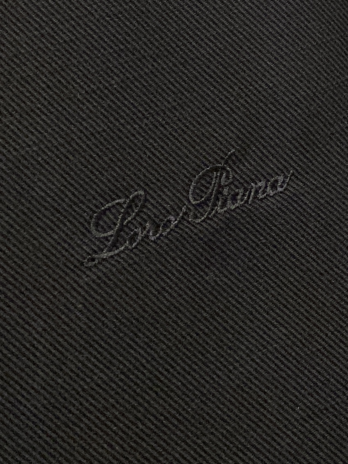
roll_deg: +14.6
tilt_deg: +4.4
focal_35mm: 26
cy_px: 232
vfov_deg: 67.3
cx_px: 174
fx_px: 348
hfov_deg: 53.1
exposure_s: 1/113
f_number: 1.8
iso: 125
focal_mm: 4.25
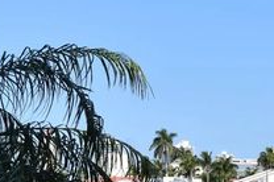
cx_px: 404
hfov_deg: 10.7
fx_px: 1406
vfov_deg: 7.3
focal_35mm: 185
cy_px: 222
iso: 100
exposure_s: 1/320
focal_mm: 40
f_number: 9
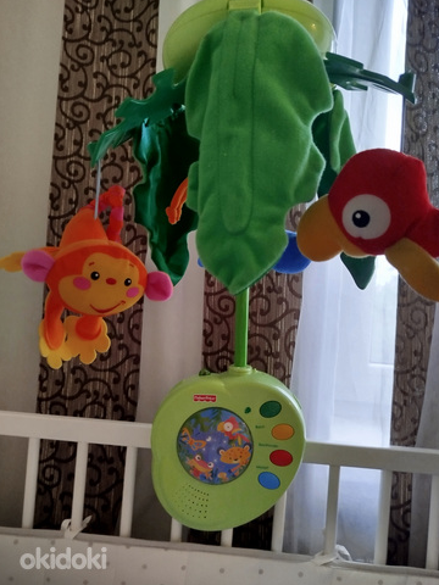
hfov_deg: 54.9
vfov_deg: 69.4
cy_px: 296
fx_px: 423
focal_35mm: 25
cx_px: 214
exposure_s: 1/33
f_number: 1.7
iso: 200
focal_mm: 5.31
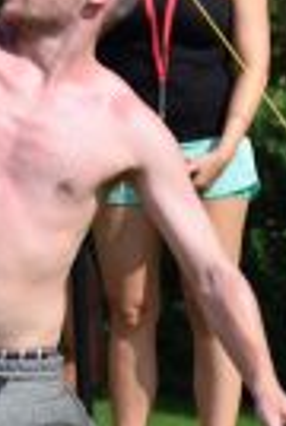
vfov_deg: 4.2
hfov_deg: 2.8
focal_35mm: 484
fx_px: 5738
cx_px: -119
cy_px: -76
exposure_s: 1/1600
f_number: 6.3
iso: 400
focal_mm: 90
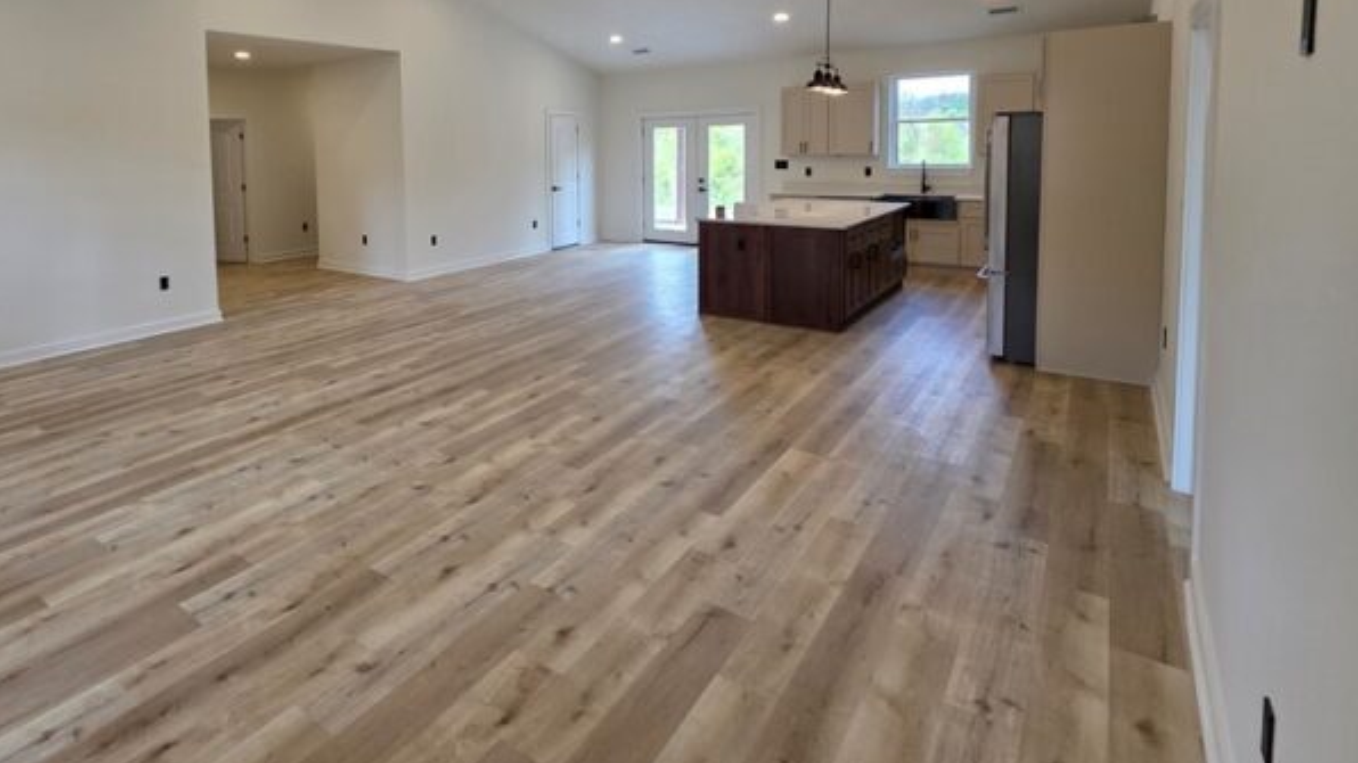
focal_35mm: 19
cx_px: 465
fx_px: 684
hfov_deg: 86.8
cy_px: 187
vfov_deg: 55.4
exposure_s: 1/120
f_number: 1.9
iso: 100
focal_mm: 2.2
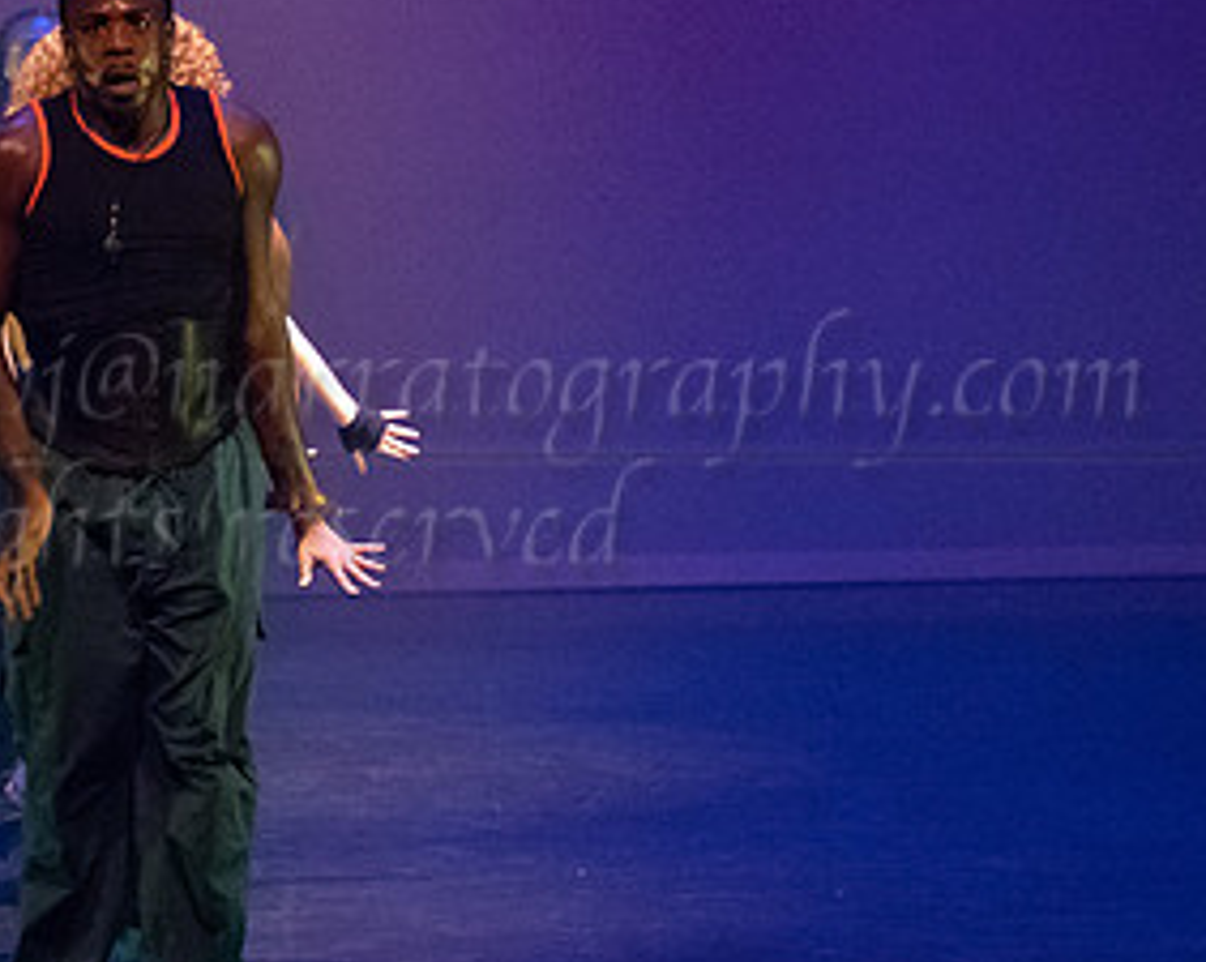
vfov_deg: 7.6
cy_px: 656
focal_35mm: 202
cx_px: 142
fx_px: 7202
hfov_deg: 9.5
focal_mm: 75
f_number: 3.5
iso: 4000
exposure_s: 1/400
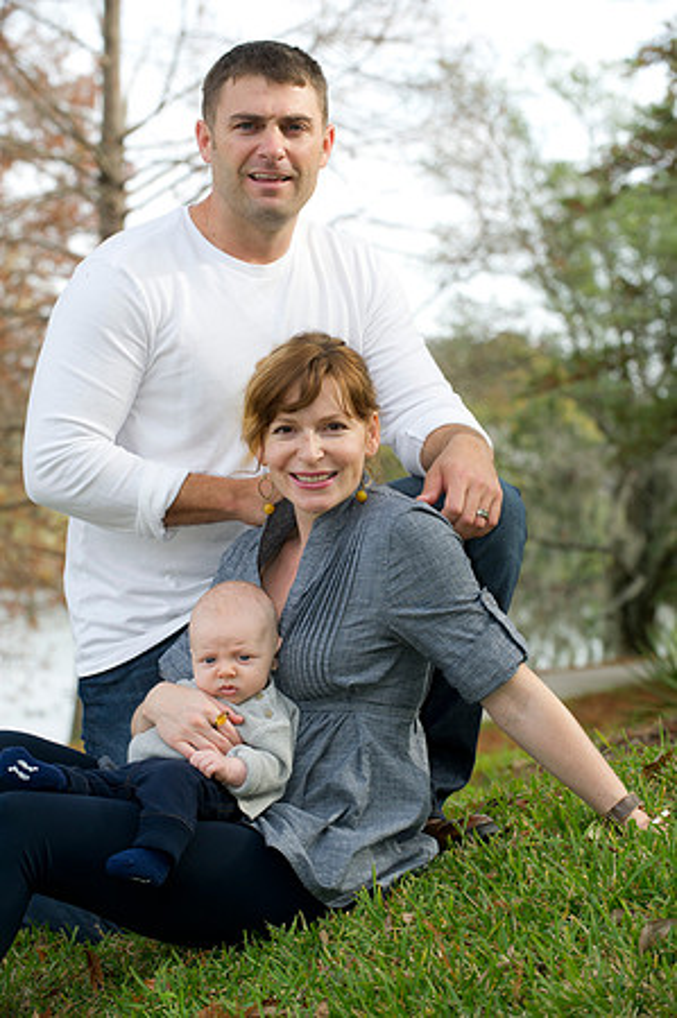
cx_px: 338
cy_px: 509
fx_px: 3393
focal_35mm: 120
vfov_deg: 17.1
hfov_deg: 11.4
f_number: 6.3
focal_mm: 120
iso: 400
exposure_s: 1/250
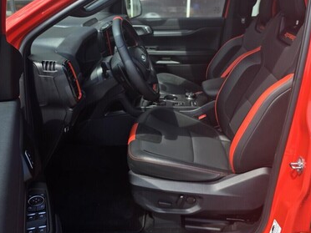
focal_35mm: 34
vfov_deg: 41.6
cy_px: 92
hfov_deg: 53.9
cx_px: 169
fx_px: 305
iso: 80
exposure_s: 1/1380
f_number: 1.7
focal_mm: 6.3
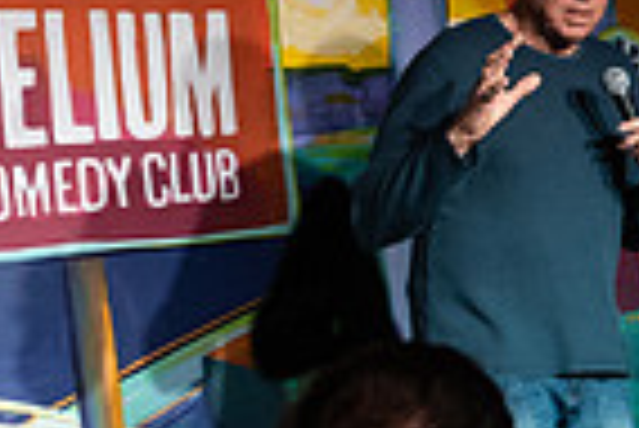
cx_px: 1495
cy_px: 25
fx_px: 2363
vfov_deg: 10.3
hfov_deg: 12.4
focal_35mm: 133
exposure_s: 1/400
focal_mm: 24
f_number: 3.5
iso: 2000
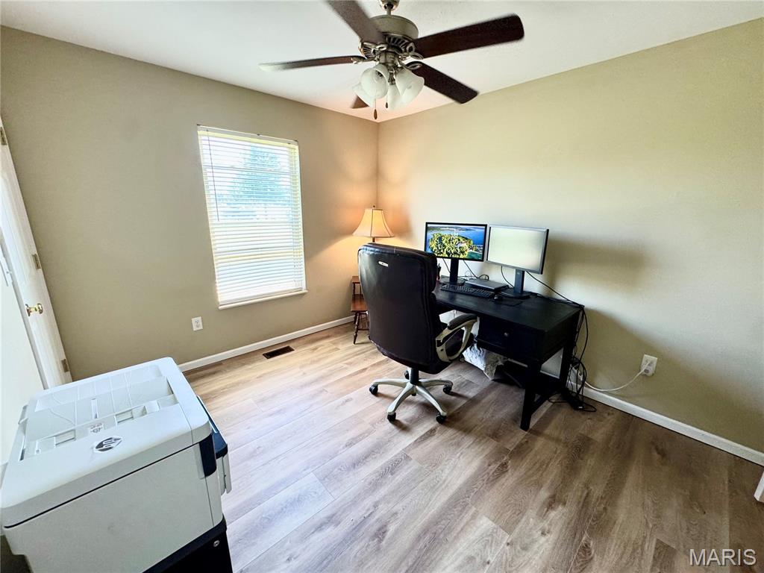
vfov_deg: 85.7
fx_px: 309
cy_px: 286
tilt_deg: -13.9
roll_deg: -2.1
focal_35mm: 14
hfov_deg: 102.1
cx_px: 382
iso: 250
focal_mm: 2.22
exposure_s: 1/120
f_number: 2.2
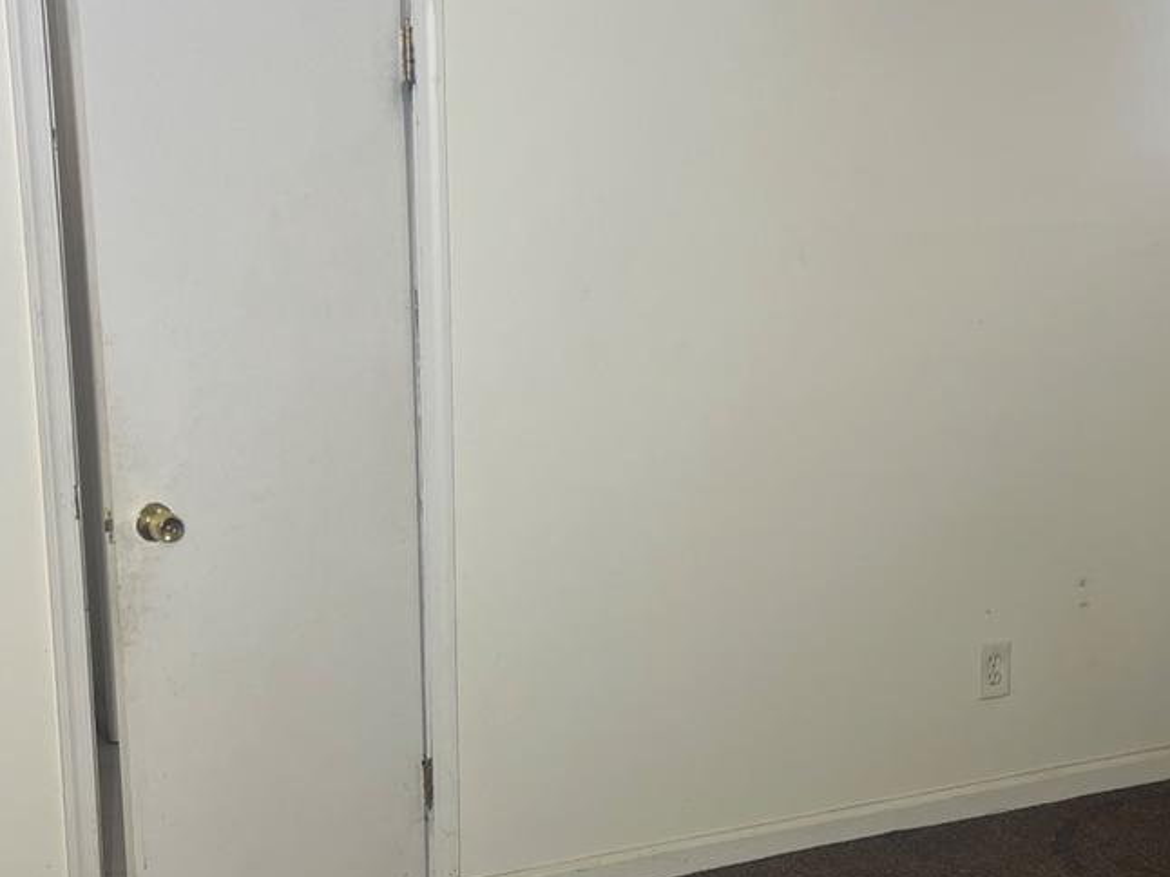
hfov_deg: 33.2
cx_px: 623
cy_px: 471
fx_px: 1960
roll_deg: +0.4
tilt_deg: -10.6
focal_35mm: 58
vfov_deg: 25.2
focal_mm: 5.7
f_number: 1.5
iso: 125
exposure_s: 1/120
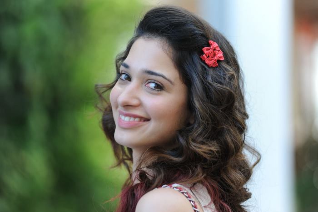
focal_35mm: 145
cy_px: 106
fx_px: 1280
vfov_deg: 9.5
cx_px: 159
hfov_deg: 14.2
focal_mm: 145
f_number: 3.5
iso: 400
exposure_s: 1/250
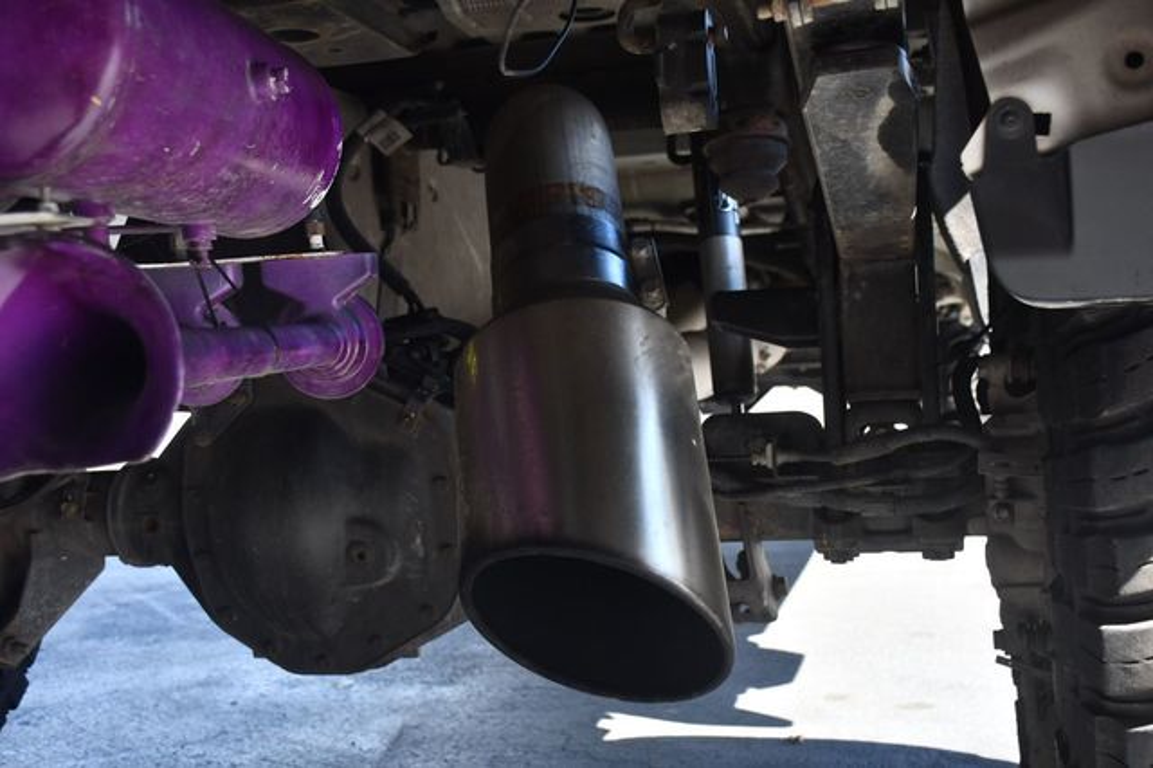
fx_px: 1280
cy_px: 384
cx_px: 576
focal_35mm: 40
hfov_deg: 48.5
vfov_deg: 33.4
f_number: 5
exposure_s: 1/250
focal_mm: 27
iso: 400
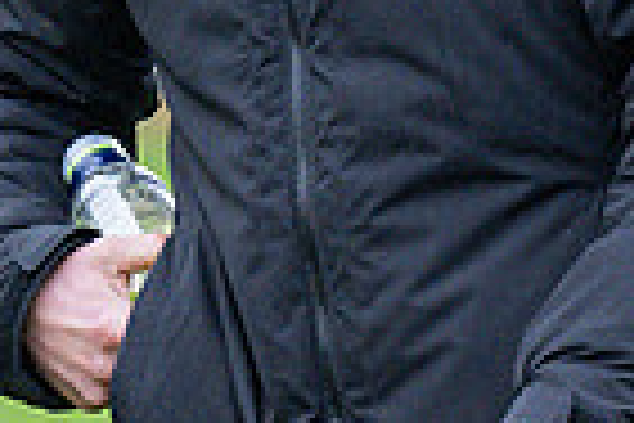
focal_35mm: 1735
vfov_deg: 0.8
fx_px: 30553
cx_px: 331
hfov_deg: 1.2
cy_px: -2
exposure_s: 1/1000
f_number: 2.8
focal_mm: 200
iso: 800
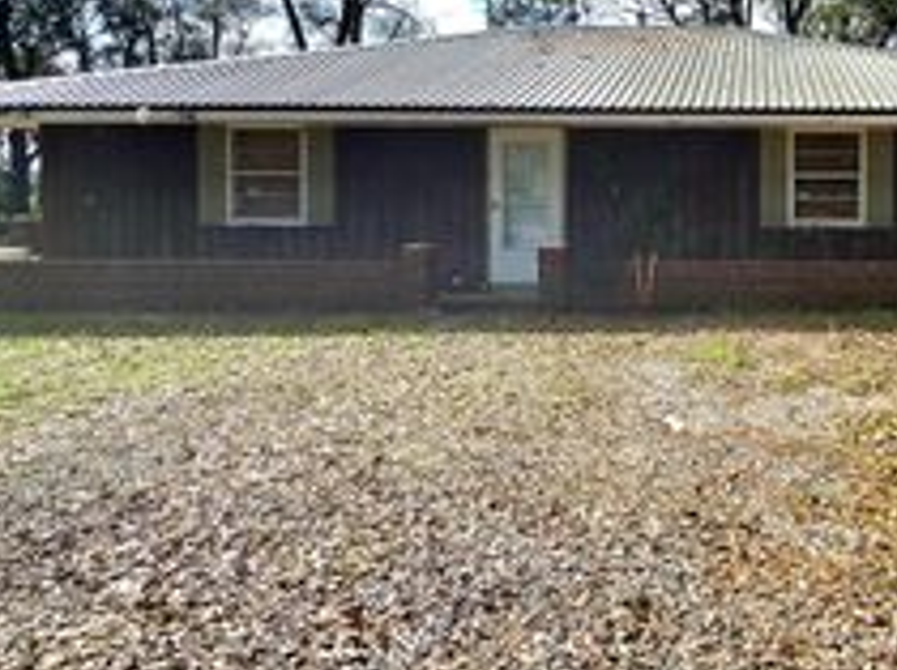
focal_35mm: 31
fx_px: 802
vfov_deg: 44.4
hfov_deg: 52.9
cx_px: 769
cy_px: 203
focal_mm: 2.2
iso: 40
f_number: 1.9
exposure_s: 1/5000
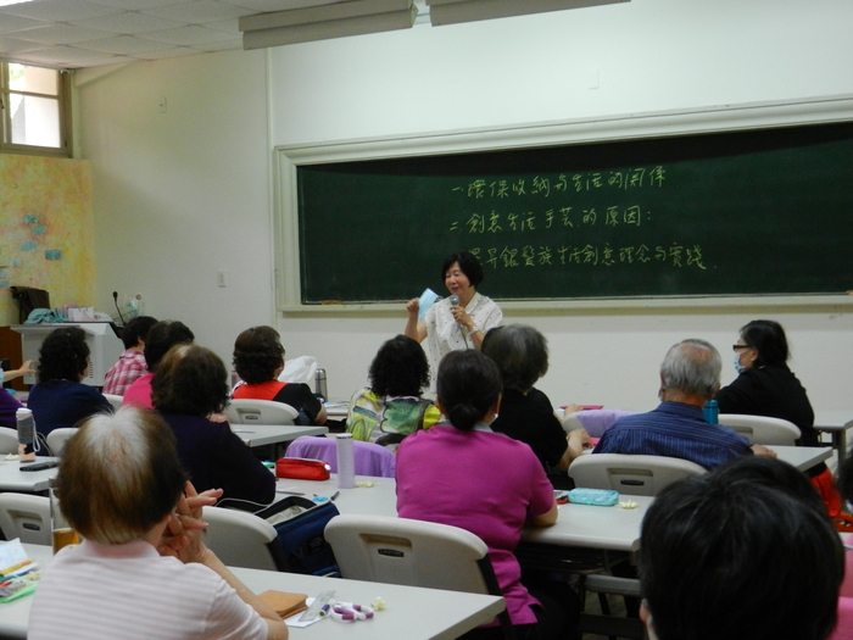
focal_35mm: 53
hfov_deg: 36.2
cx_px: 426
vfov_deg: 27.5
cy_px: 320
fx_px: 1306
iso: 640
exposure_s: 1/80
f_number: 4.4
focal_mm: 9.4
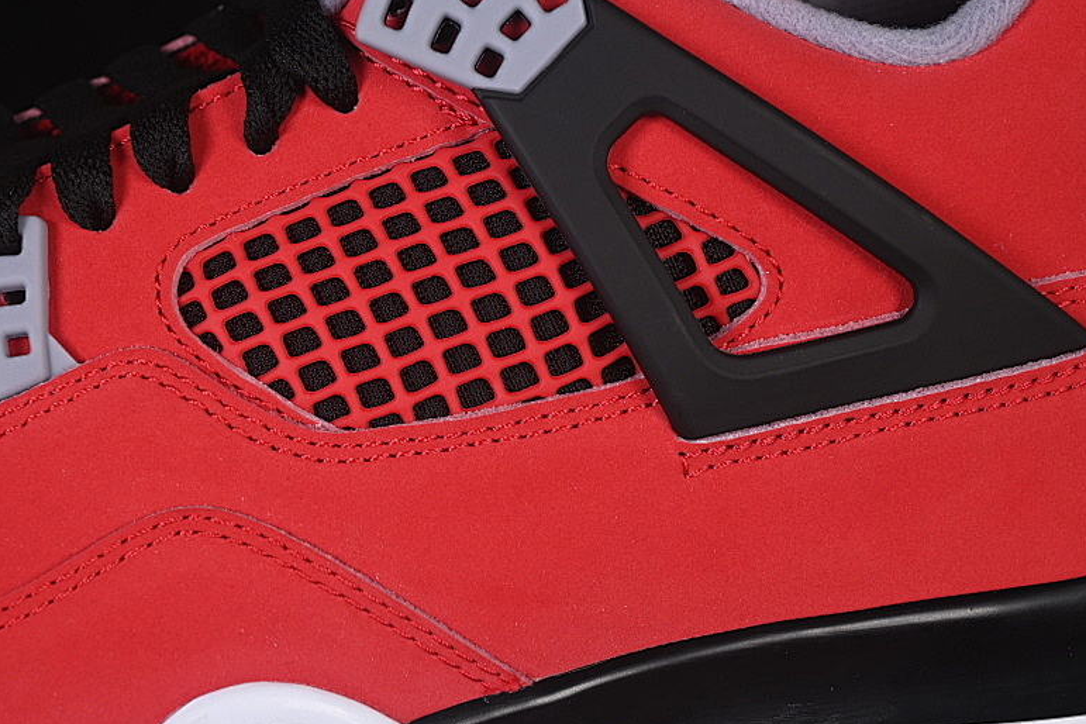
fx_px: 3167
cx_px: 418
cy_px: 401
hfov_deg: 19.4
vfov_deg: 13.0
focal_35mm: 105
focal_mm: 50
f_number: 7.1
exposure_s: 1/60
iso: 160
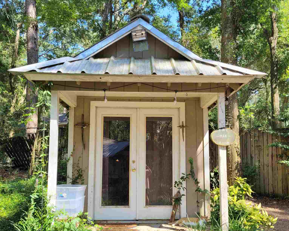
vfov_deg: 43.1
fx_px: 291
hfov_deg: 52.8
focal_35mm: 34
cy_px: 139
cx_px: 148
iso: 40
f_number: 1.8
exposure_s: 1/321
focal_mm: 5.4
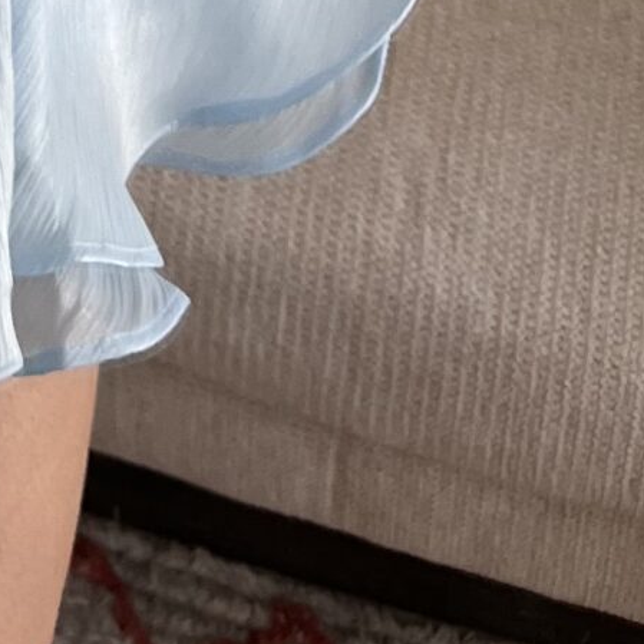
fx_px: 2757
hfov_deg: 12.1
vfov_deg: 11.0
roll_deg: +2.0
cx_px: -567
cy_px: -955
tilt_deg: -40.1
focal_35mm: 131
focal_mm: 5.1
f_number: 1.6
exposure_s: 1/122
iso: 50
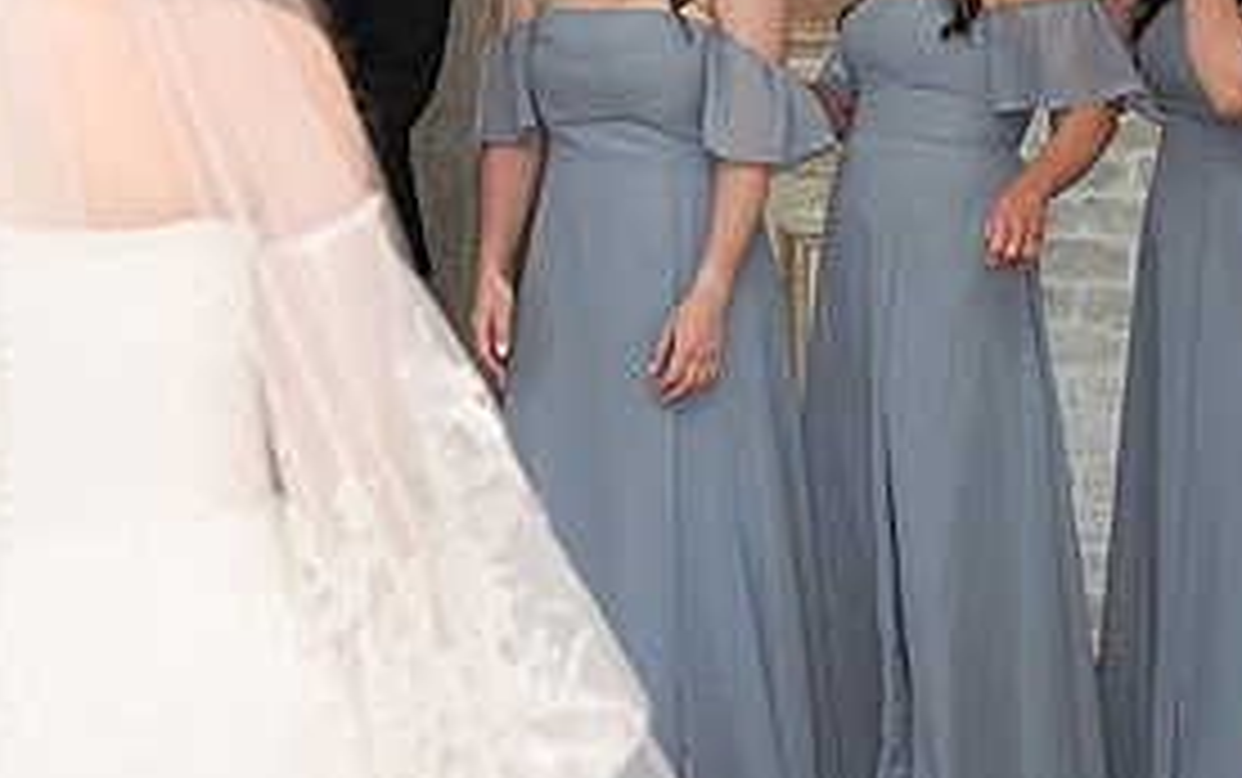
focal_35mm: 98
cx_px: 635
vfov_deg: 13.0
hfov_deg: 21.2
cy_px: -165
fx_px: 3320
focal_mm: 32
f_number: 2.2
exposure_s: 1/250
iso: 250
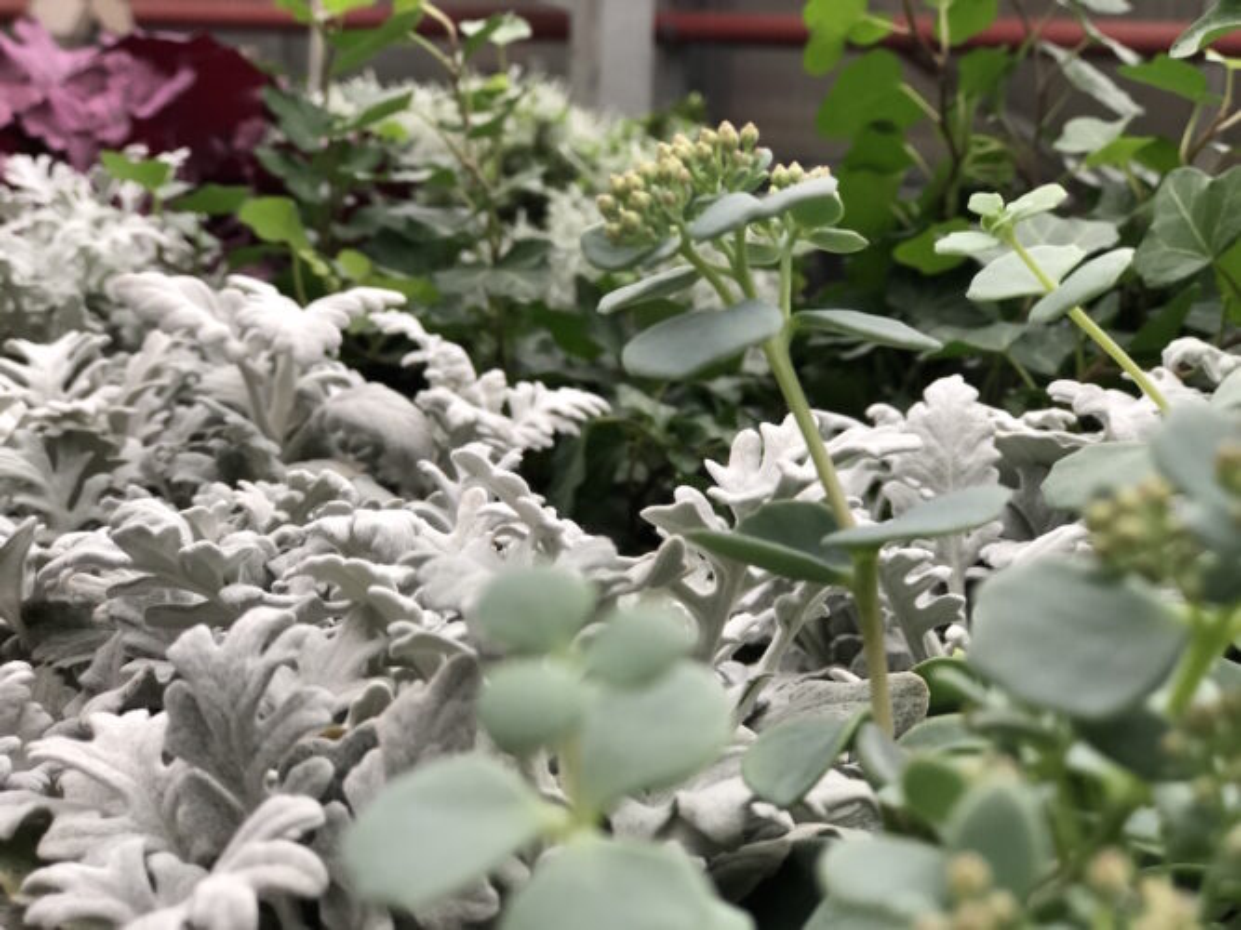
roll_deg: -3.1
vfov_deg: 25.7
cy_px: 465
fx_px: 2043
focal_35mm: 57
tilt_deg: -10.2
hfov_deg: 33.8
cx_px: 620
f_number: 2.8
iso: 80
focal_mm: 6.6
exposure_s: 1/33
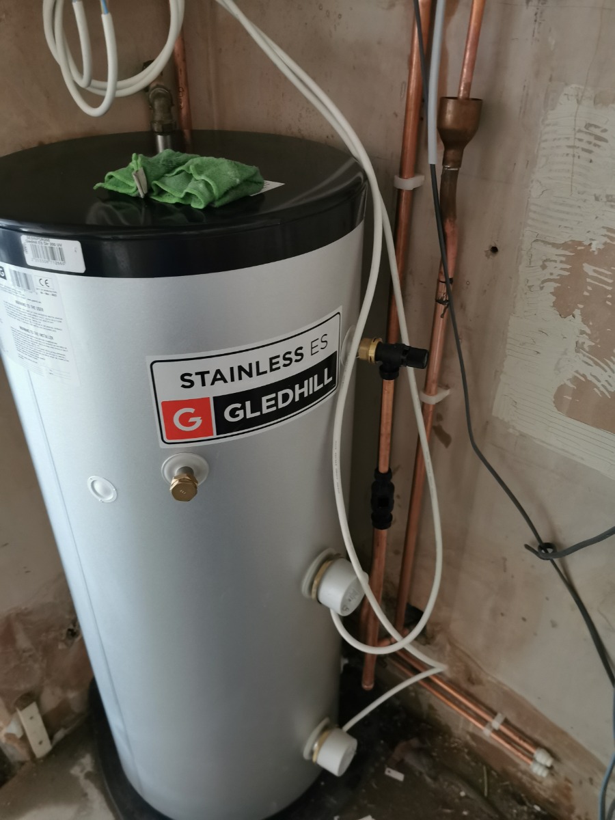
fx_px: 640
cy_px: 410
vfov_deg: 65.3
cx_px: 308
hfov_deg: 51.4
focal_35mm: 27
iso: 800
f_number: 1.6
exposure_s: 1/25
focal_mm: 5.56
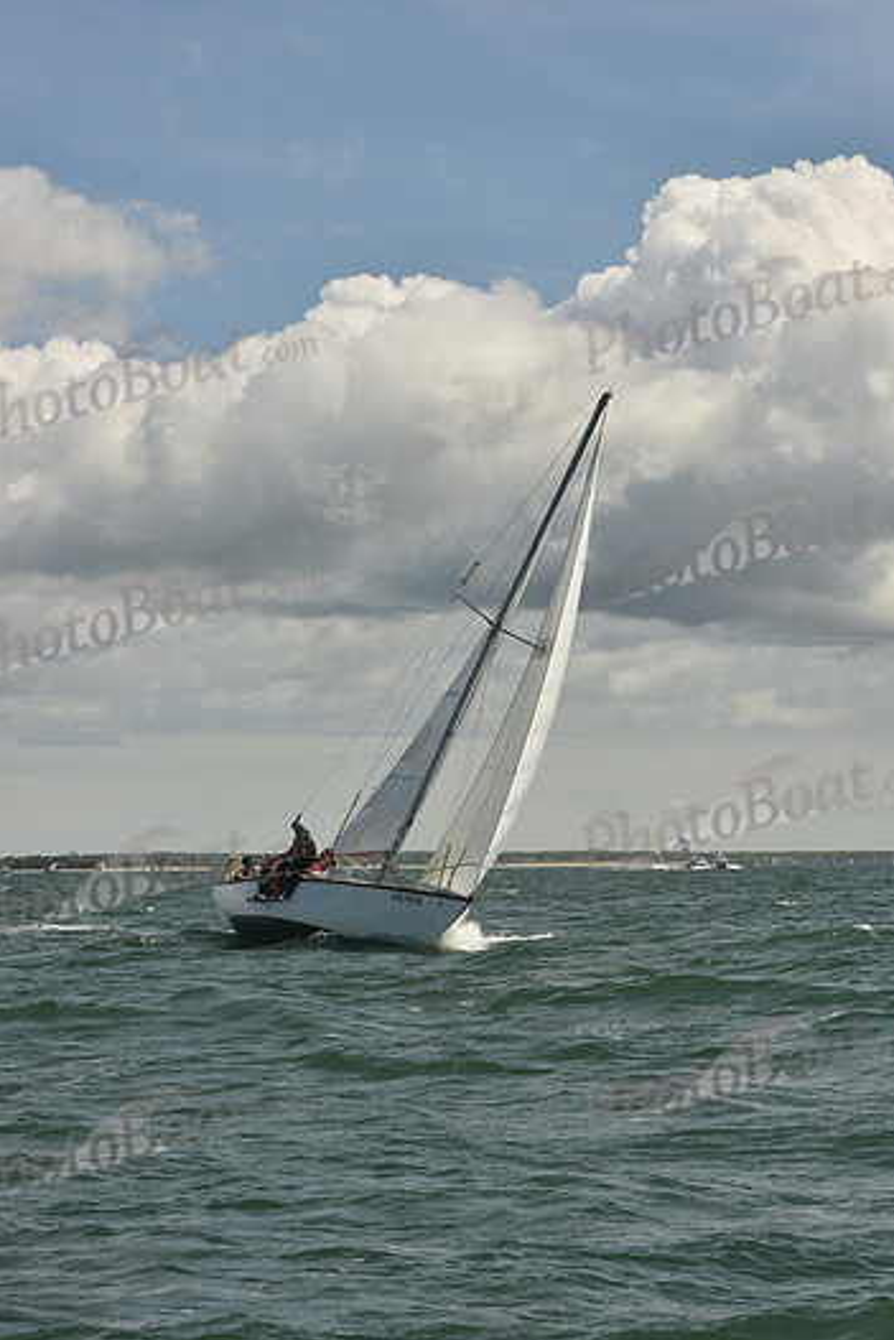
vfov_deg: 18.9
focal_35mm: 108
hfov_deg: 12.7
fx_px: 4020
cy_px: 713
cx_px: 450
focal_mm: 98
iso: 320
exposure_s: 1/800
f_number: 13
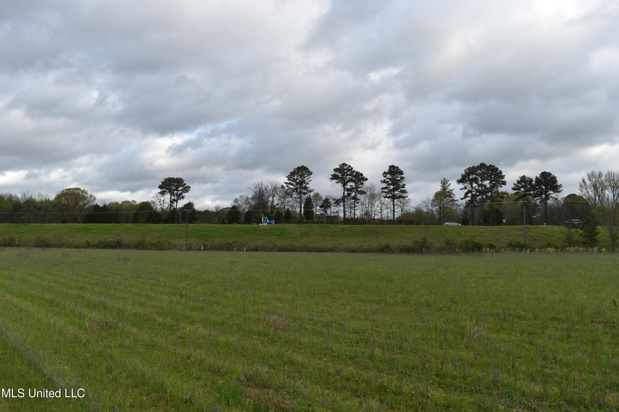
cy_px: 206
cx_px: 310
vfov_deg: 47.9
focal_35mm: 27
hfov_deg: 67.4
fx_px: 464
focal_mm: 18
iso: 100
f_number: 8
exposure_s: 1/160
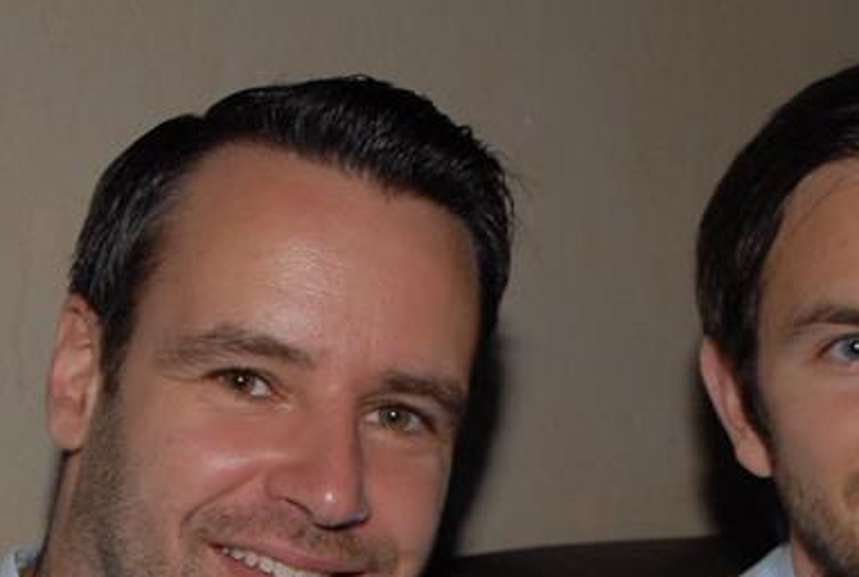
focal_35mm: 108
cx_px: 496
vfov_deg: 12.3
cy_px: 809
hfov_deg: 18.9
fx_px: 2583
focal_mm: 24
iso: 400
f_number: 5.6
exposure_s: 1/6
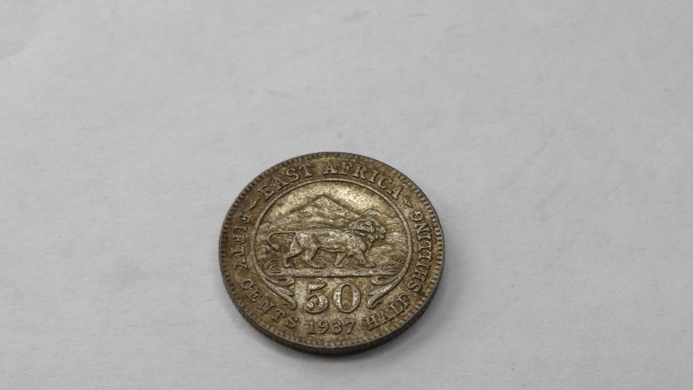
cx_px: 348
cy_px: 252
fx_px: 845
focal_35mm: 46
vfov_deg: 25.9
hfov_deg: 44.6
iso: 100
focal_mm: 7.6
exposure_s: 1/36
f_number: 4.9
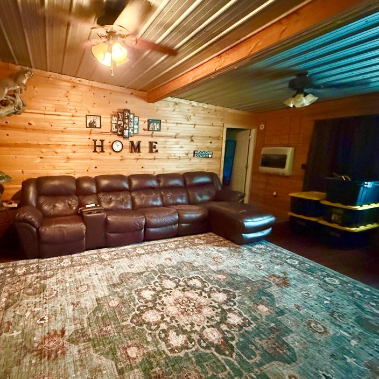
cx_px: 137
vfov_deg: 80.7
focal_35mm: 18
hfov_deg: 78.9
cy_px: 187
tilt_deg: -9.8
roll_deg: -0.9
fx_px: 223
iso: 2000
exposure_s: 1/30
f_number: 2.2
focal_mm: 2.22
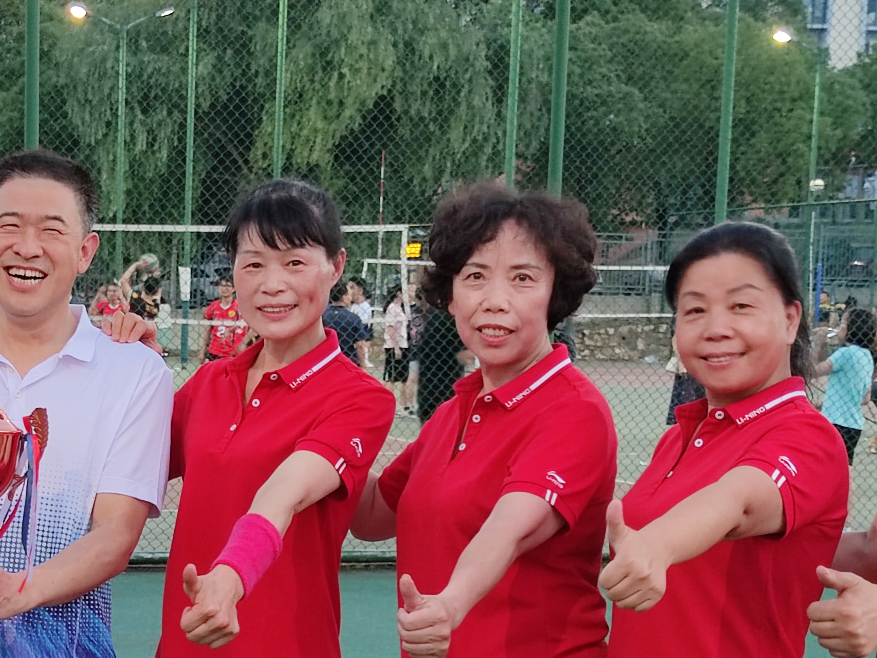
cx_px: 58
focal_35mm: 91
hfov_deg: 21.0
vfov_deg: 16.0
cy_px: 607
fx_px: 2305
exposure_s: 1/100
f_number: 1.69
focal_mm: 6.72
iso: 154
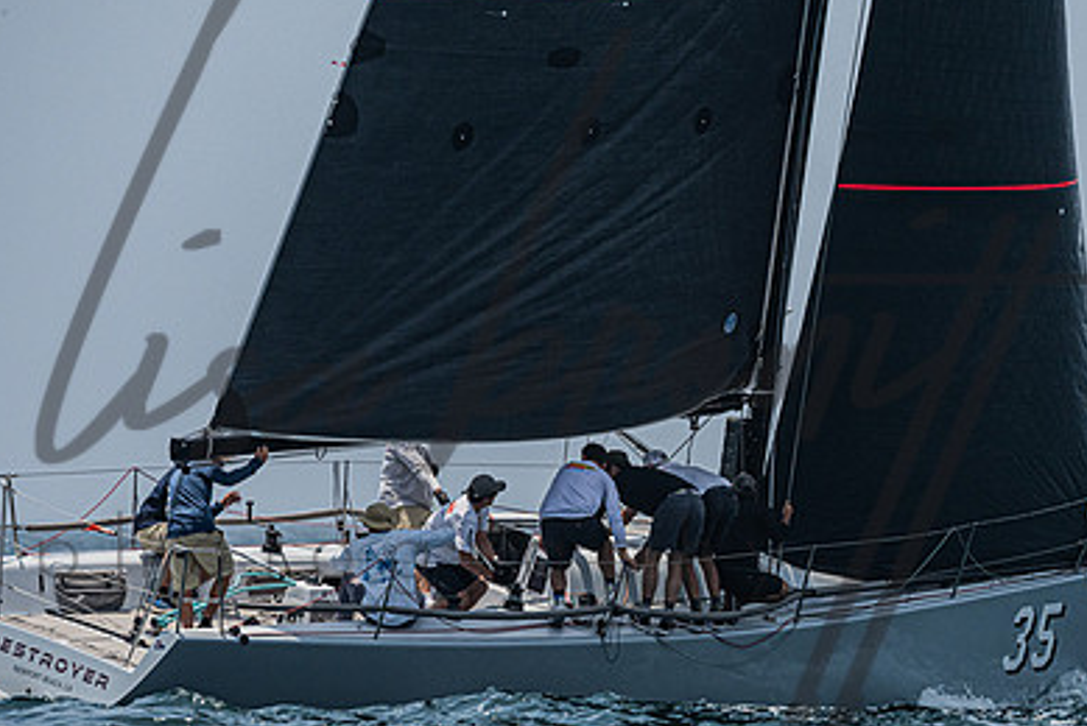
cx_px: 715
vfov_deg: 2.8
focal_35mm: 500
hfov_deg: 4.1
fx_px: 15108
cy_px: 396
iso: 400
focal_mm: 260
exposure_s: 1/5000
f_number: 6.3
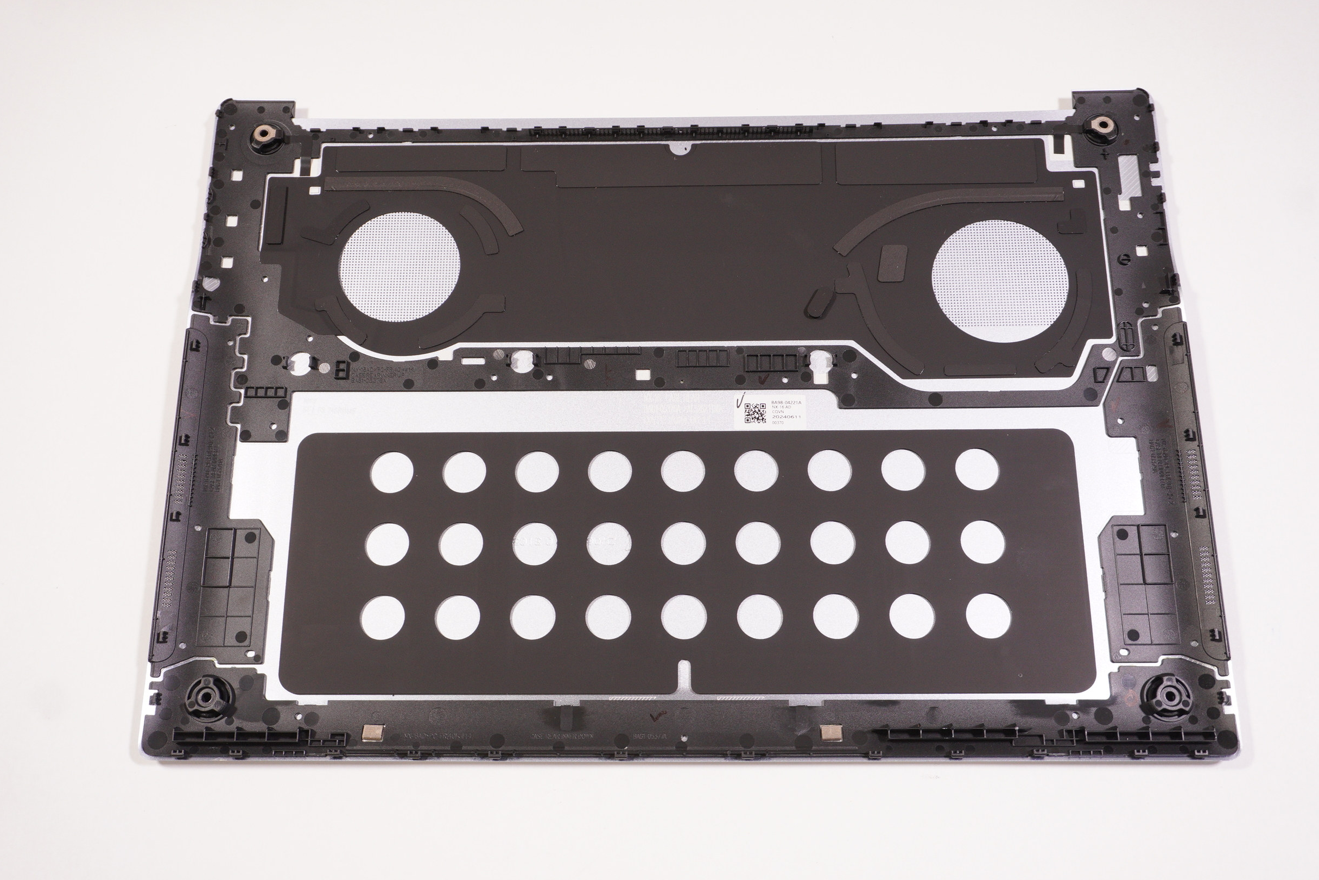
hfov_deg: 51.9
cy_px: 436
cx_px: 651
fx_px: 1356
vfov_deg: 35.9
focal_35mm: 37
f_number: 5.6
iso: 500
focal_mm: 24
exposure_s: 1/100
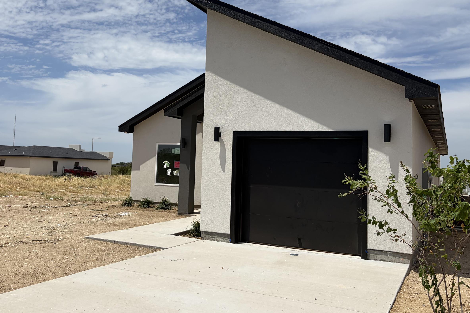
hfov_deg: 54.3
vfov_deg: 37.7
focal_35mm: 35
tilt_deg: +5.1
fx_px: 457
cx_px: 206
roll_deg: -1.9
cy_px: 129
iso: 50
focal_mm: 5.96
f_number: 1.6
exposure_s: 1/8850
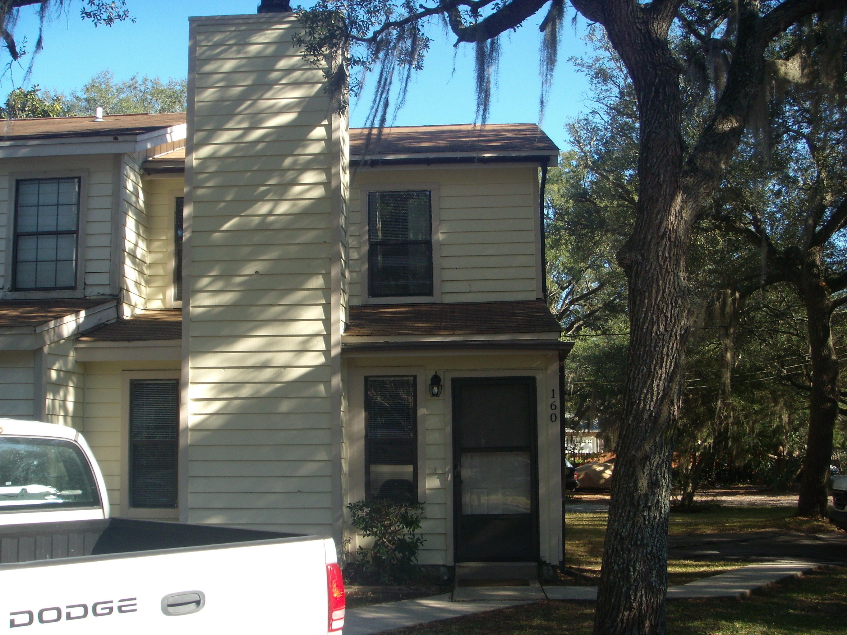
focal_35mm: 38
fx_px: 930
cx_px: 424
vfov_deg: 37.7
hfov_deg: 49.0
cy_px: 318
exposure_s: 1/110
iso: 64
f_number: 5.7
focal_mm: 6.4
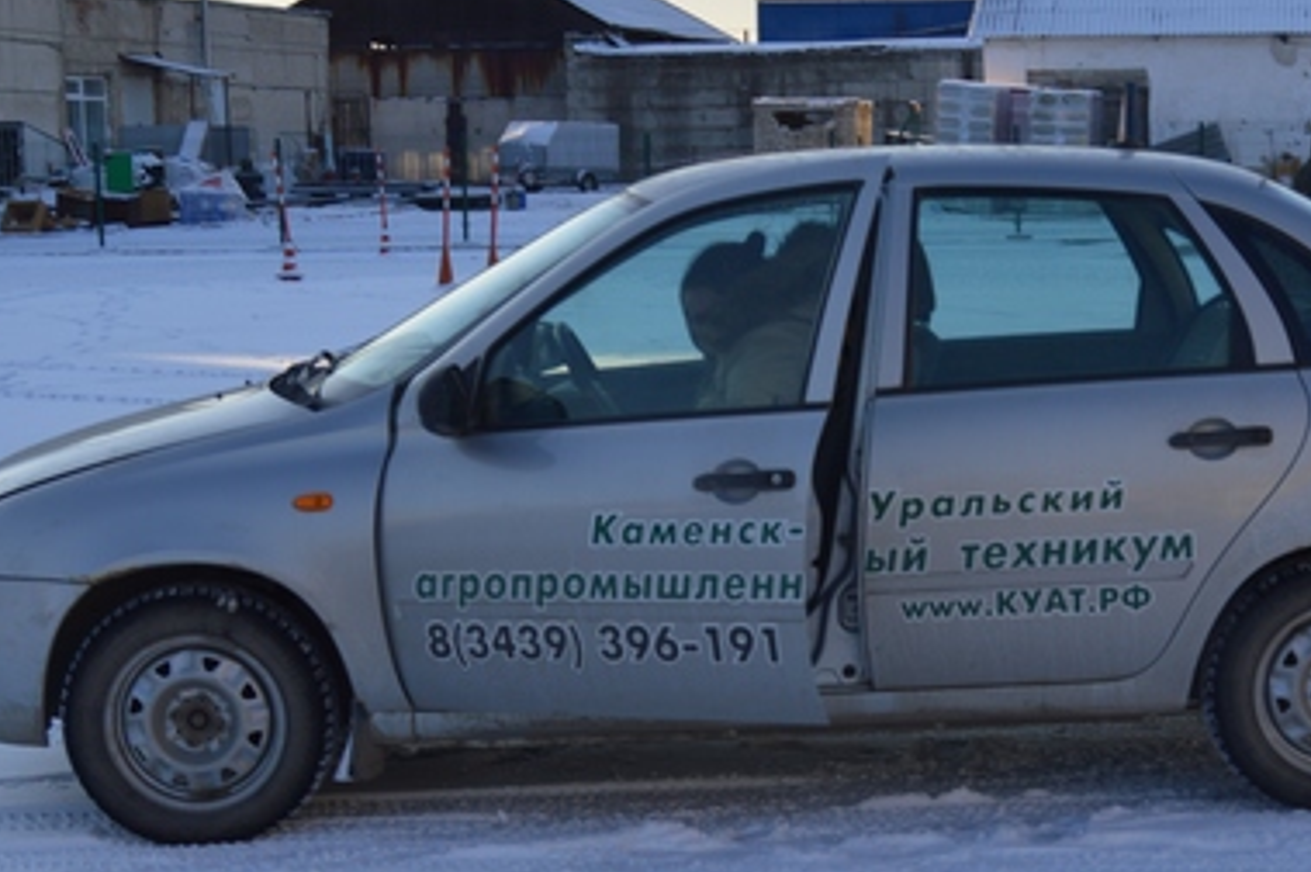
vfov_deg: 17.9
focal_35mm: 76
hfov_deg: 26.5
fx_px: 2765
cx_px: 872
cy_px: 600
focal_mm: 32
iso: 100
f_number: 8
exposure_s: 1/250
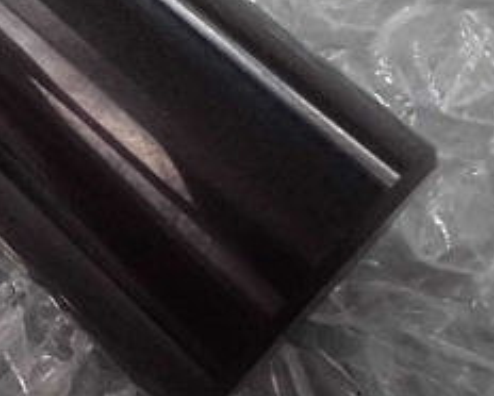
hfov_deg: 25.4
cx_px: -34
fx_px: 1024
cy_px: -11
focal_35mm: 70
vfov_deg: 21.1
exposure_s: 1/60
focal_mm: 4.6
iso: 800
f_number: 3.5
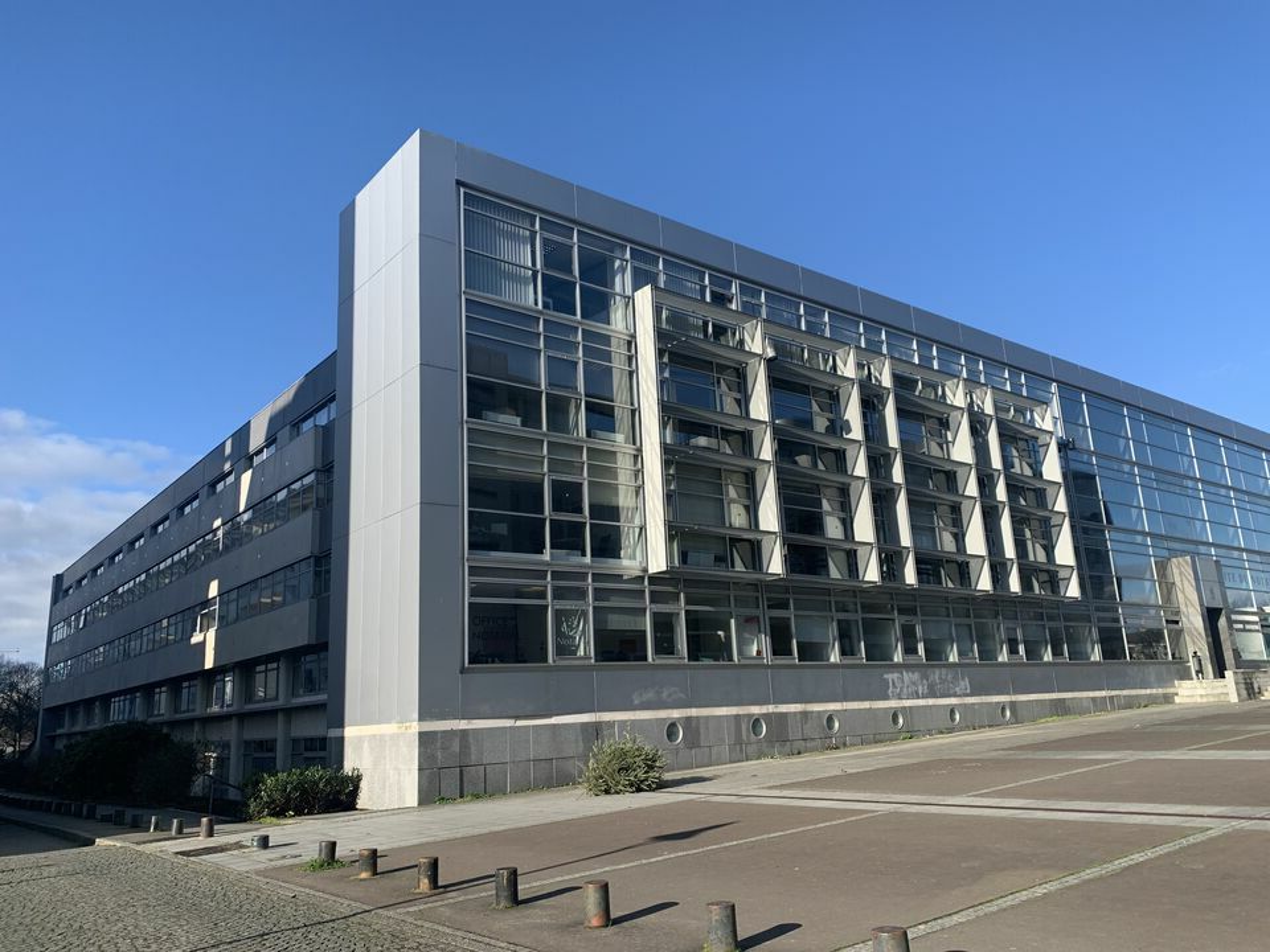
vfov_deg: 53.1
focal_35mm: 26
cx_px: 635
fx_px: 954
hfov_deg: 67.3
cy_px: 476
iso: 25
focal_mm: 4.25
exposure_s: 1/1468
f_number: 1.8
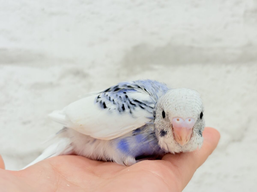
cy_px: 96
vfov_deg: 28.0
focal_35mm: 52
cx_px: 128
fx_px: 386
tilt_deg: +0.8
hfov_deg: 36.8
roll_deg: +1.5
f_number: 1.6
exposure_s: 1/100
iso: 64
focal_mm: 5.96
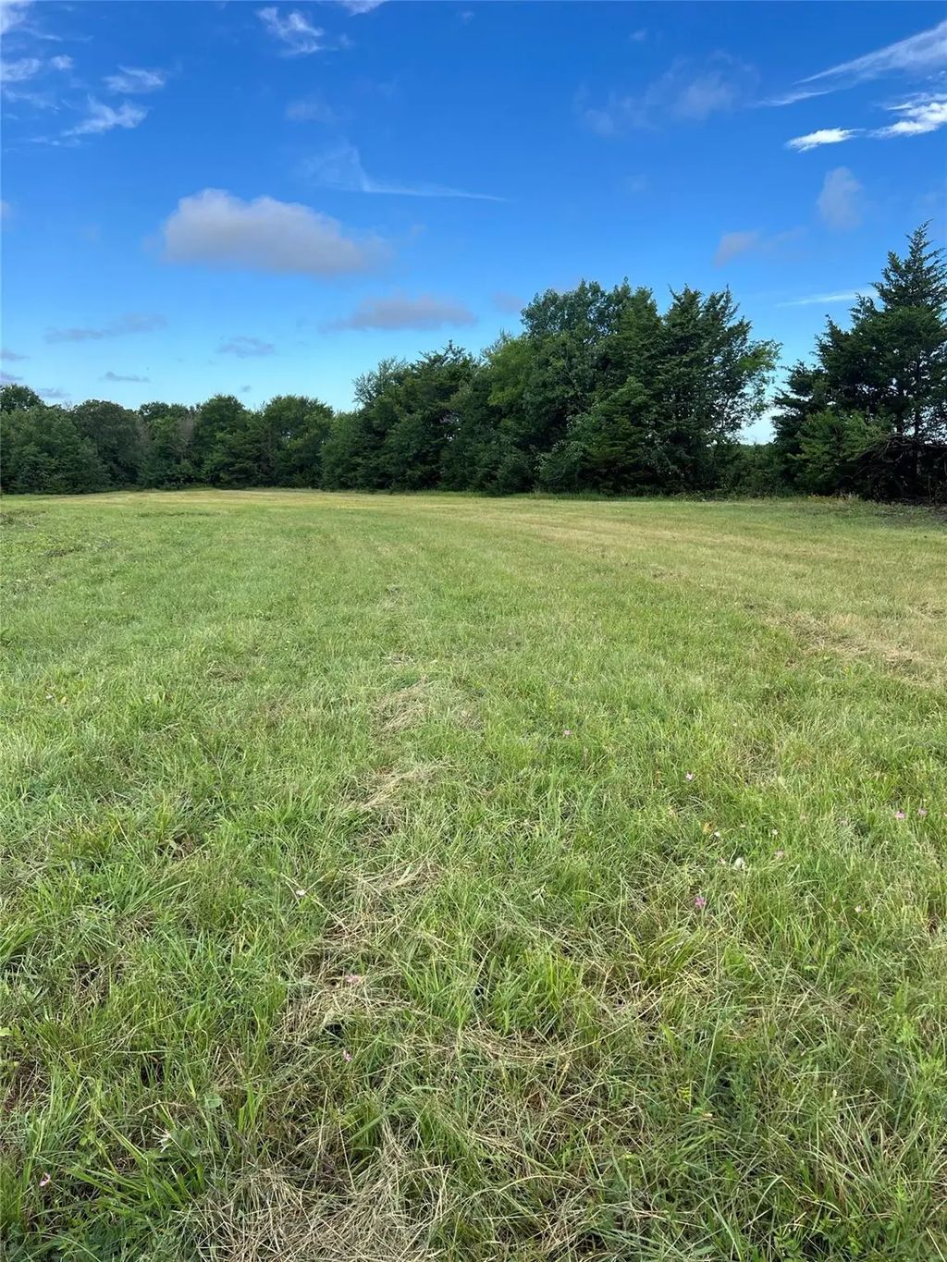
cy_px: 631
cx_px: 474
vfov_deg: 67.3
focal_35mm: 26
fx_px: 948
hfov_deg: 53.1
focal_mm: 5.7
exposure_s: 1/1901
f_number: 1.5
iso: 50
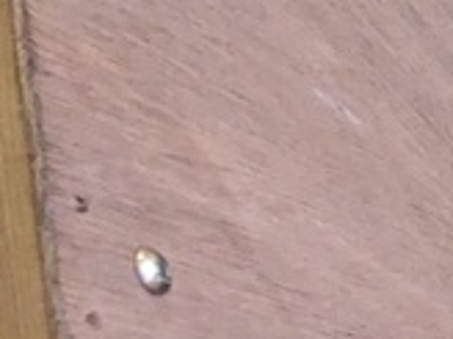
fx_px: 1073
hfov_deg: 16.1
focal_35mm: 82
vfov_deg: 14.9
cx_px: 987
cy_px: 667
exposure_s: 1/24
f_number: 2.2
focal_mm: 1.83
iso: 667
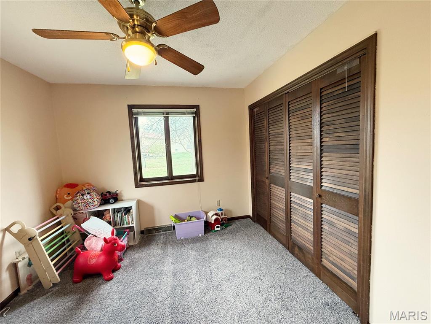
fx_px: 174
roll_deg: +3.1
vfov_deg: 85.7
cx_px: 216
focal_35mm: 14
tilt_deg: -4.1
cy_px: 162
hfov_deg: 102.1
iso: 400
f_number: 2.2
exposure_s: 1/120
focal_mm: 2.22
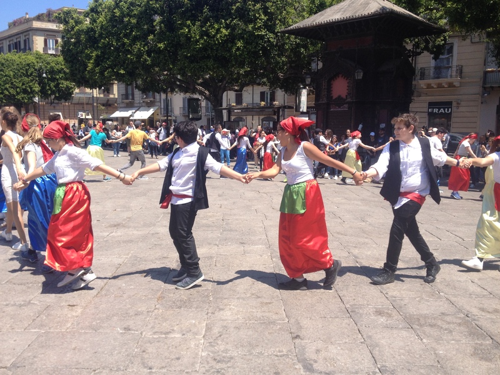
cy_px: 188
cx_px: 250
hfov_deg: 52.6
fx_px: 506
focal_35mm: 35
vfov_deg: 40.7
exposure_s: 1/1022
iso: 50
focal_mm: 4.28
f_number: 2.4
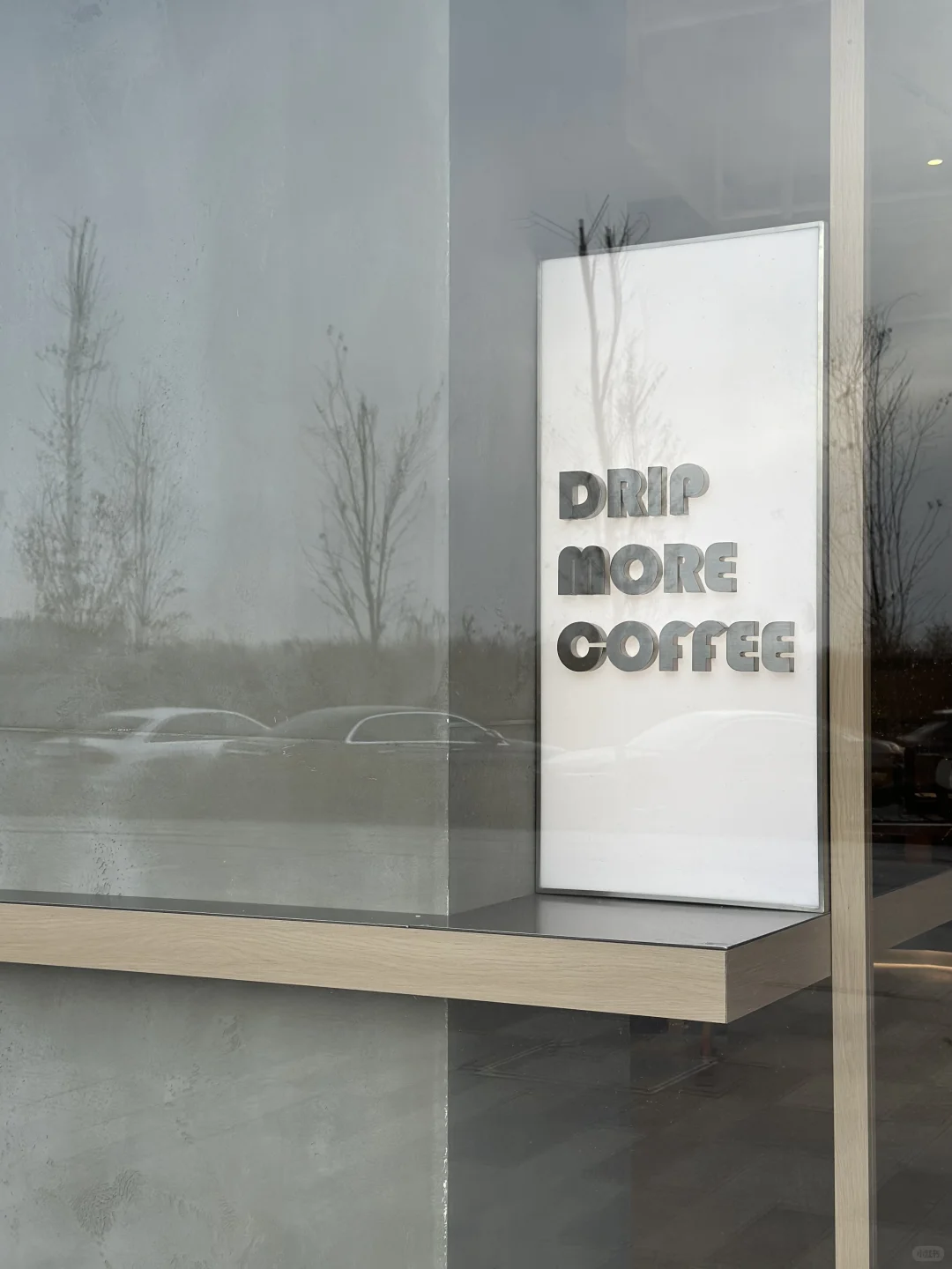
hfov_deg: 30.3
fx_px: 1760
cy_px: 634
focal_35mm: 48
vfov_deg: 39.7
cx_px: 476
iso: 80
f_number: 1.78
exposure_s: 1/1339
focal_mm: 6.86
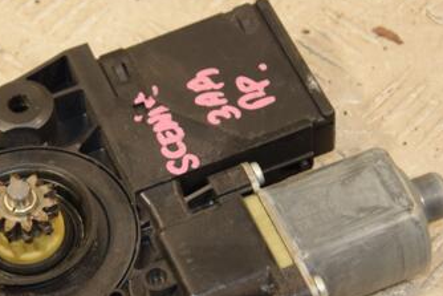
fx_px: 2056
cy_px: 183
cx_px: 145
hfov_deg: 12.3
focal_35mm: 167
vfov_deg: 8.2
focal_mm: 62
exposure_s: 1/125
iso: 800
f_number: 5.3
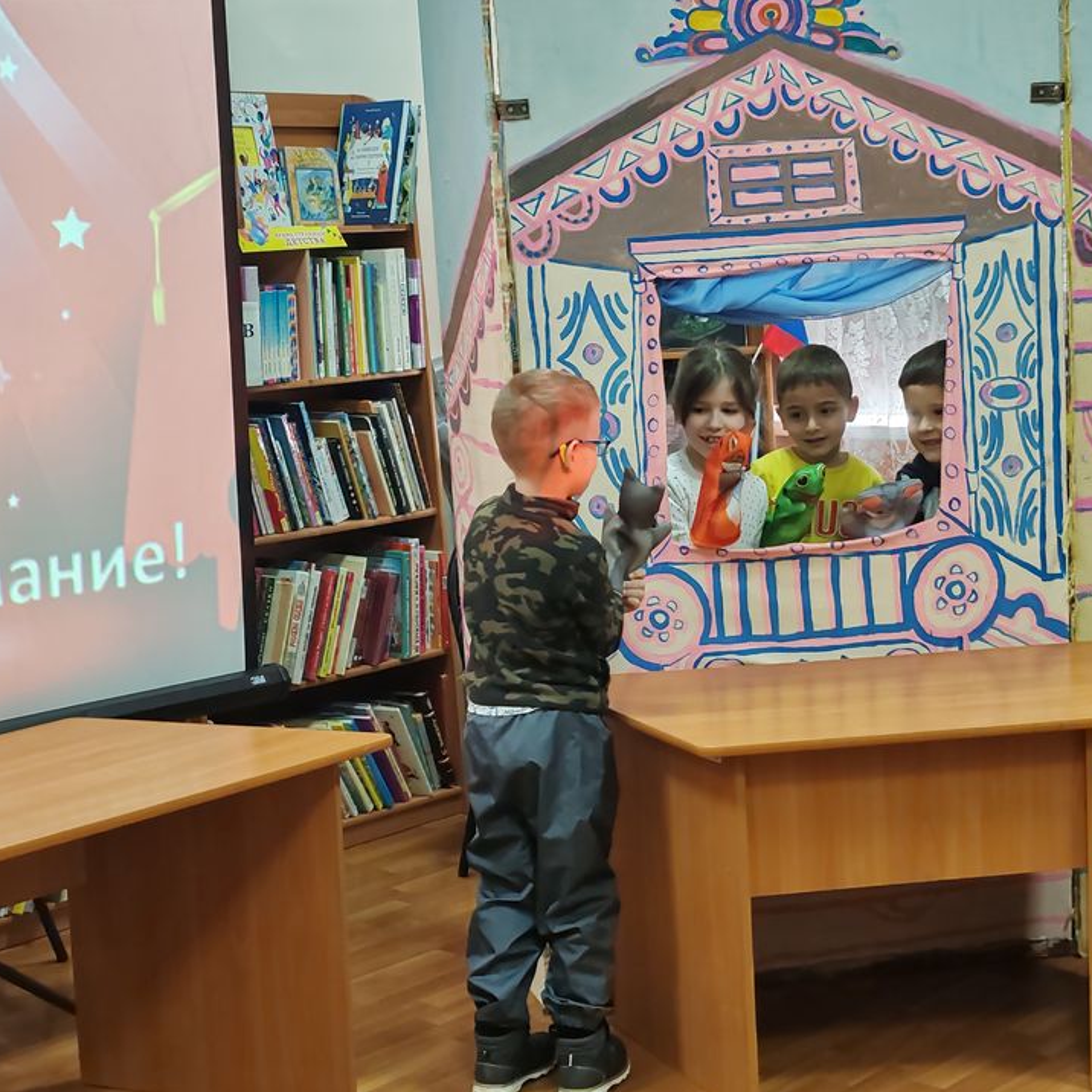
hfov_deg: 26.9
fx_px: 2284
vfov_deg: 26.9
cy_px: 548
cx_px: 621
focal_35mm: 64
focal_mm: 6.12
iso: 640
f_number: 1.9
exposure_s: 1/100
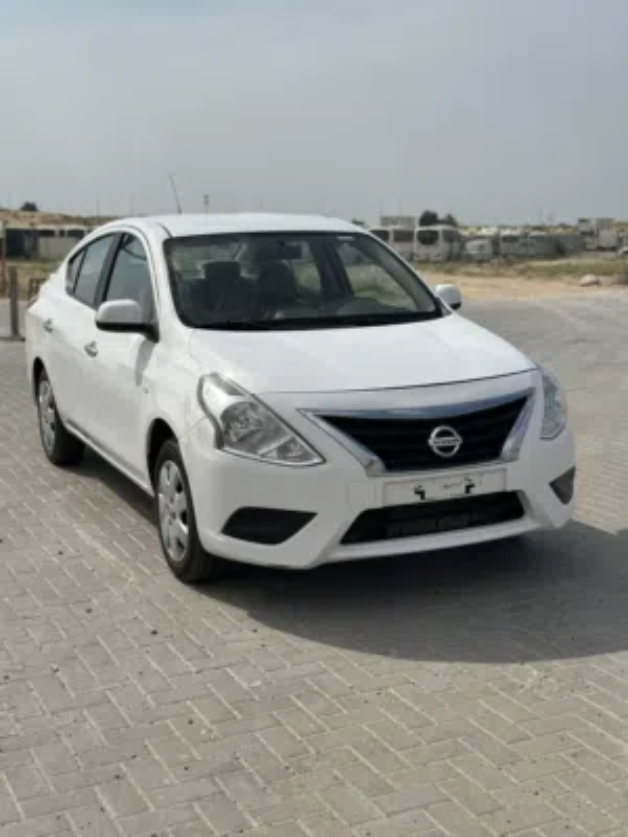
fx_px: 1161
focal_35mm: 48
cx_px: 314
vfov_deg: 39.7
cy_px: 418
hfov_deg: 30.3
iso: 100
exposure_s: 1/13699
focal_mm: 6.86
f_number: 1.78
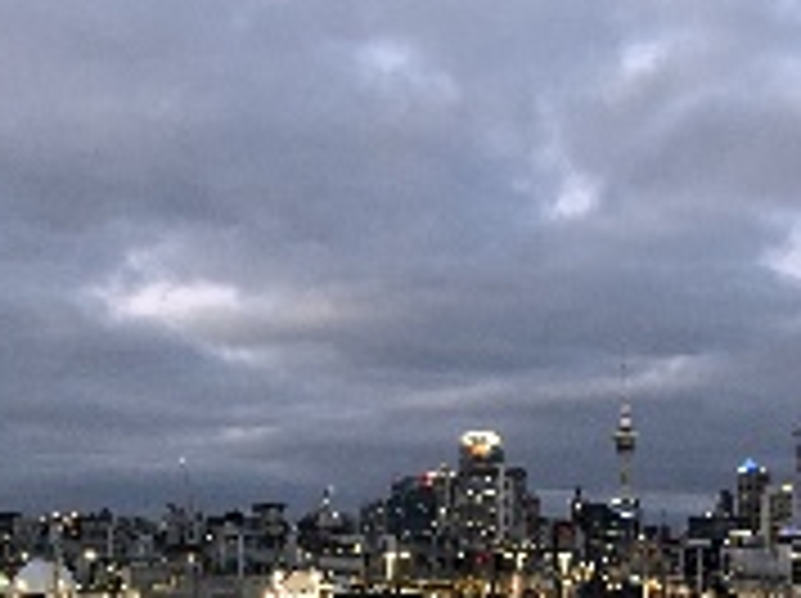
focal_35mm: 63
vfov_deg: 23.2
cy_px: 355
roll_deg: -0.4
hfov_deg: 30.8
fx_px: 1456
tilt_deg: +7.7
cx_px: 405
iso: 80
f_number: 1.8
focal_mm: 4
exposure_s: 1/8
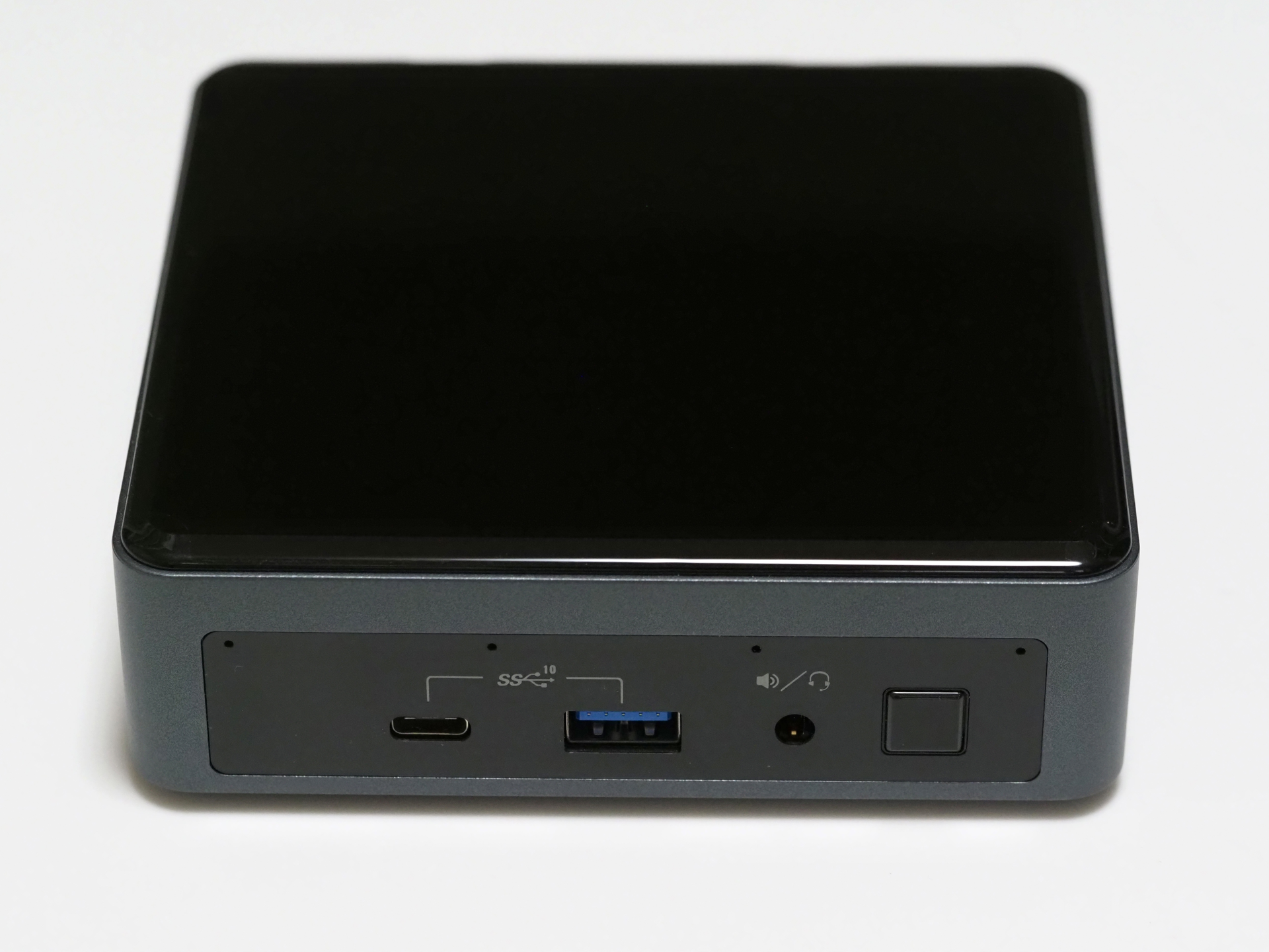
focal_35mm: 120
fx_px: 4399
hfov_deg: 16.4
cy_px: 476
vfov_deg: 12.3
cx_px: 634
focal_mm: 60
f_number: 4.5
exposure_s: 1/125
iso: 3200
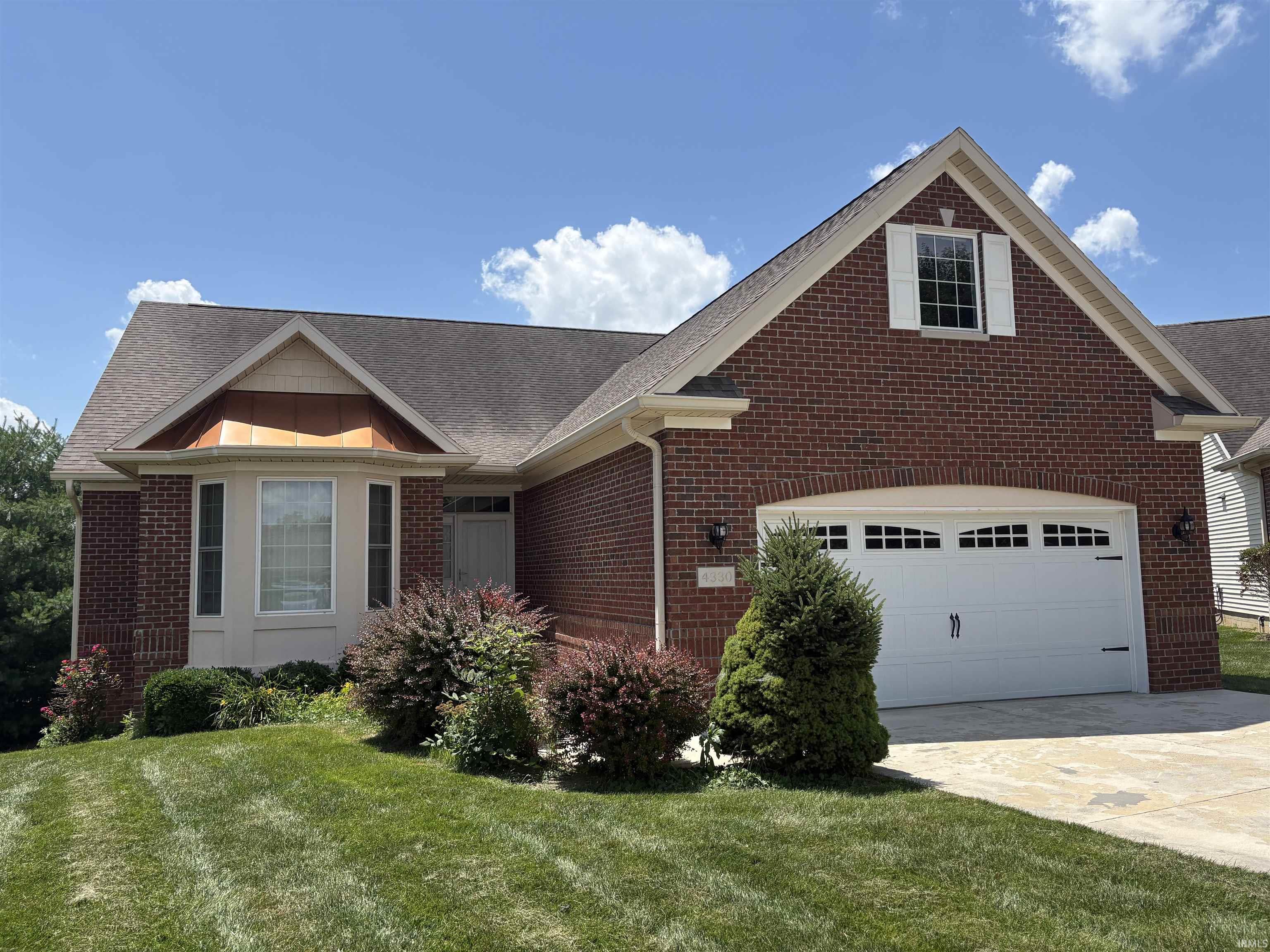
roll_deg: +1.6
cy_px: 476
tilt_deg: +5.5
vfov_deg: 53.1
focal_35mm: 26
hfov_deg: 67.3
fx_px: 954
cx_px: 635
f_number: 1.6
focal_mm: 5.96
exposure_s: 1/3623
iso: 50
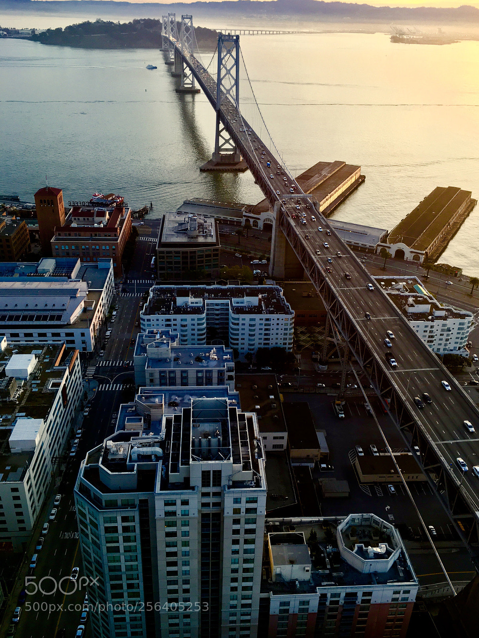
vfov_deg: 61.7
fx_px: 535
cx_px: 240
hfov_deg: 48.2
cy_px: 319
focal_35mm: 29
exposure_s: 1/120
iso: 40
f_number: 2.2
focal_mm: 4.15
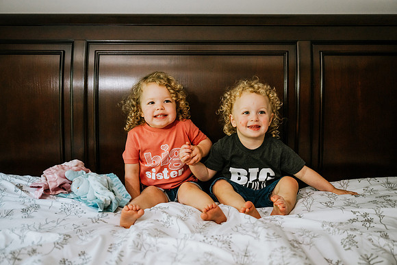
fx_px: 480
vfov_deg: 30.8
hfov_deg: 44.9
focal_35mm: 44
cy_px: 132
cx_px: 198
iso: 1250
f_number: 3.5
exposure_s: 1/250
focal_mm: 42
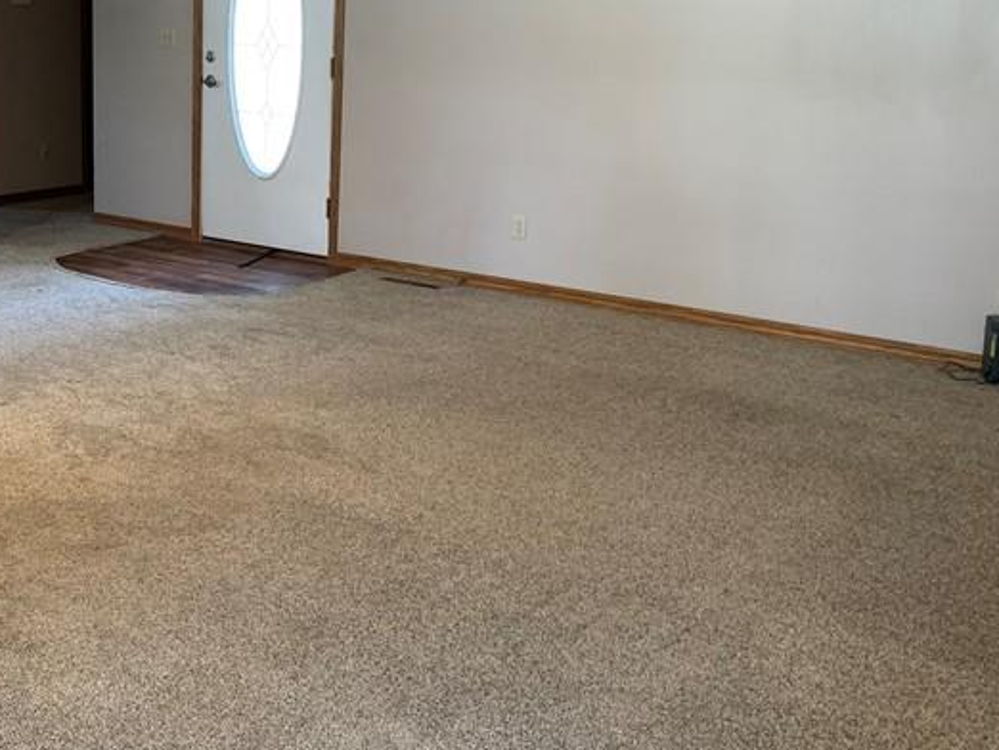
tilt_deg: -10.6
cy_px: 243
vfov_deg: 28.4
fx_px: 1473
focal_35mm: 51
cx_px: 218
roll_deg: -0.7
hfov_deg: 36.4
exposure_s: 1/60
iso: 160
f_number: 1.8
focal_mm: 4.25
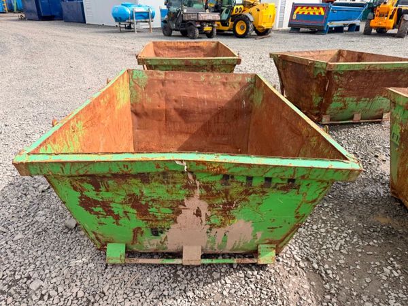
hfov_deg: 71.6
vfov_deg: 56.8
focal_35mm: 24
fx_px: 283
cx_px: 204
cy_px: 153
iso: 80
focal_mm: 6.76
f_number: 1.78
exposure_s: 1/2000
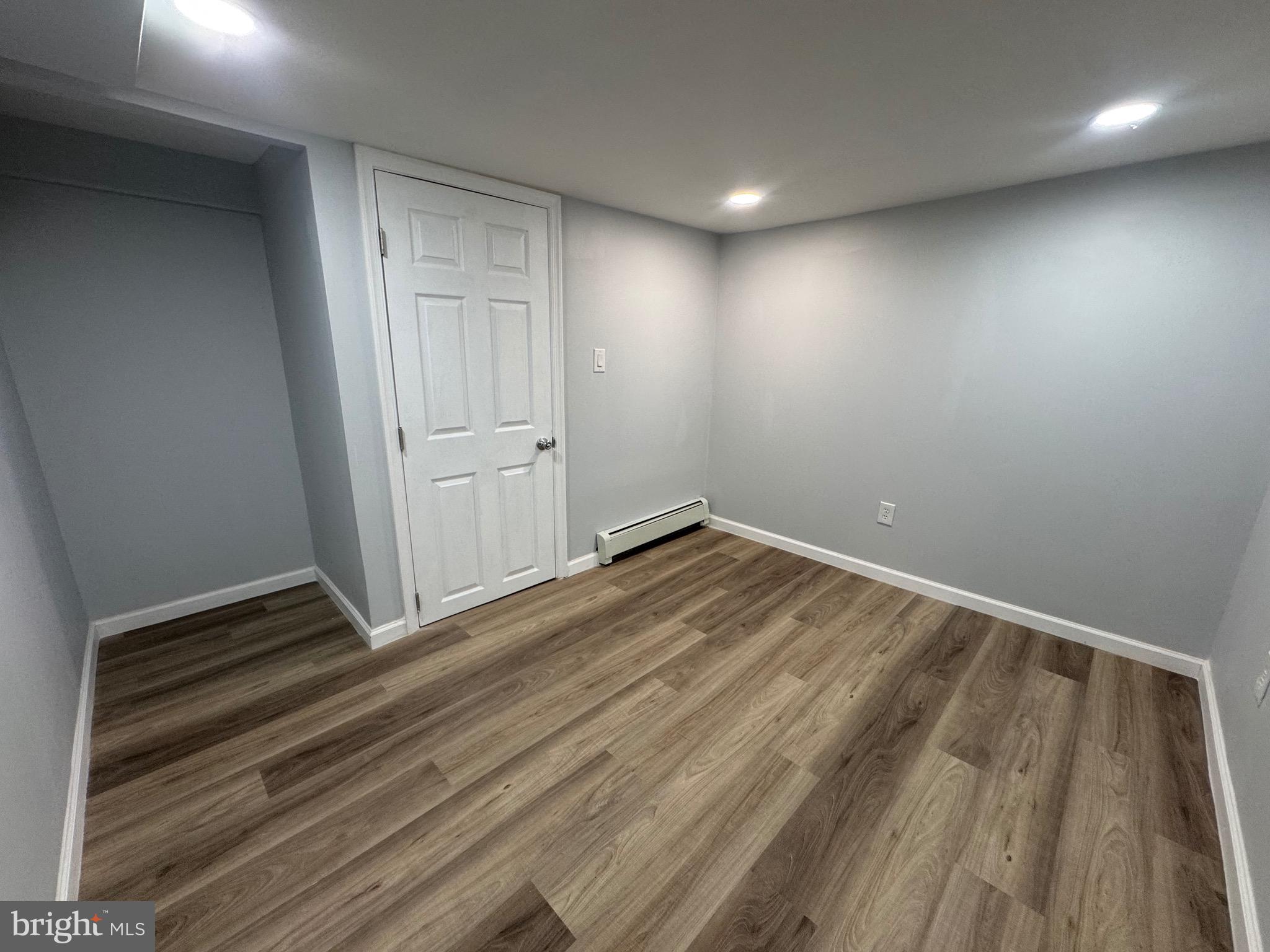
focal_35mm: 14
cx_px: 635
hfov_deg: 102.1
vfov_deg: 85.7
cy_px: 476
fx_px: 514
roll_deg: -1.4
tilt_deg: -15.0
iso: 160
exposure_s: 1/99
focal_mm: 2.22
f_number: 2.2
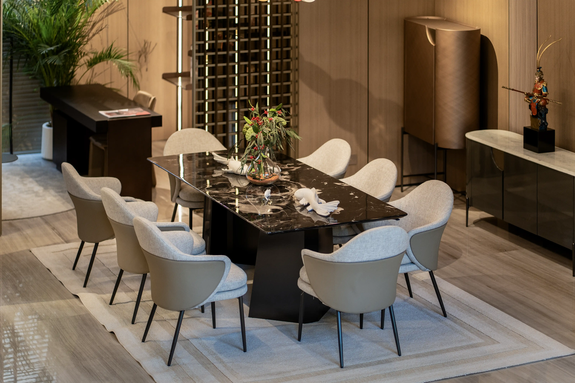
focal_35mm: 85
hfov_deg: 23.9
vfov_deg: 16.1
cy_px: 192
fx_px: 1358
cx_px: 288
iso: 640
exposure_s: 1/200
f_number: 1.8
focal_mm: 85
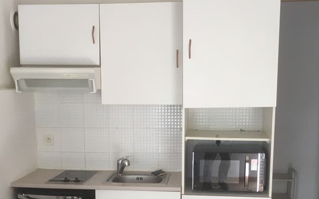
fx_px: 478
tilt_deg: -10.3
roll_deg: +0.5
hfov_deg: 36.8
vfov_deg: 23.1
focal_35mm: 55
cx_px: 139
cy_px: 170
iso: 64
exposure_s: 1/33
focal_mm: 4.15
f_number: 2.2
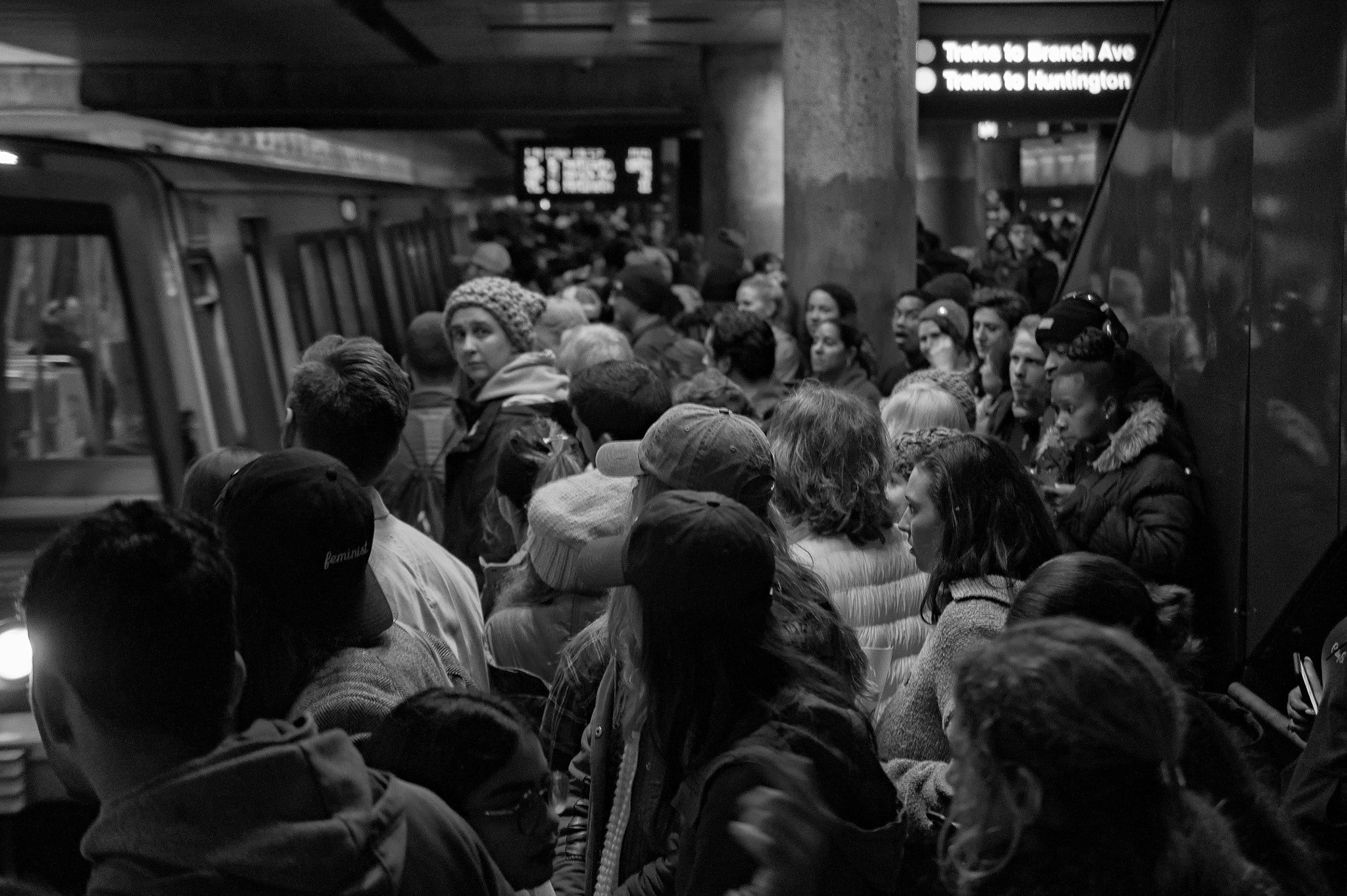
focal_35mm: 60
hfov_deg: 33.4
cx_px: 674
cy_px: 448
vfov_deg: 22.6
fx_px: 2243
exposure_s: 1/50
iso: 800
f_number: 3.5
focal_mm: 40
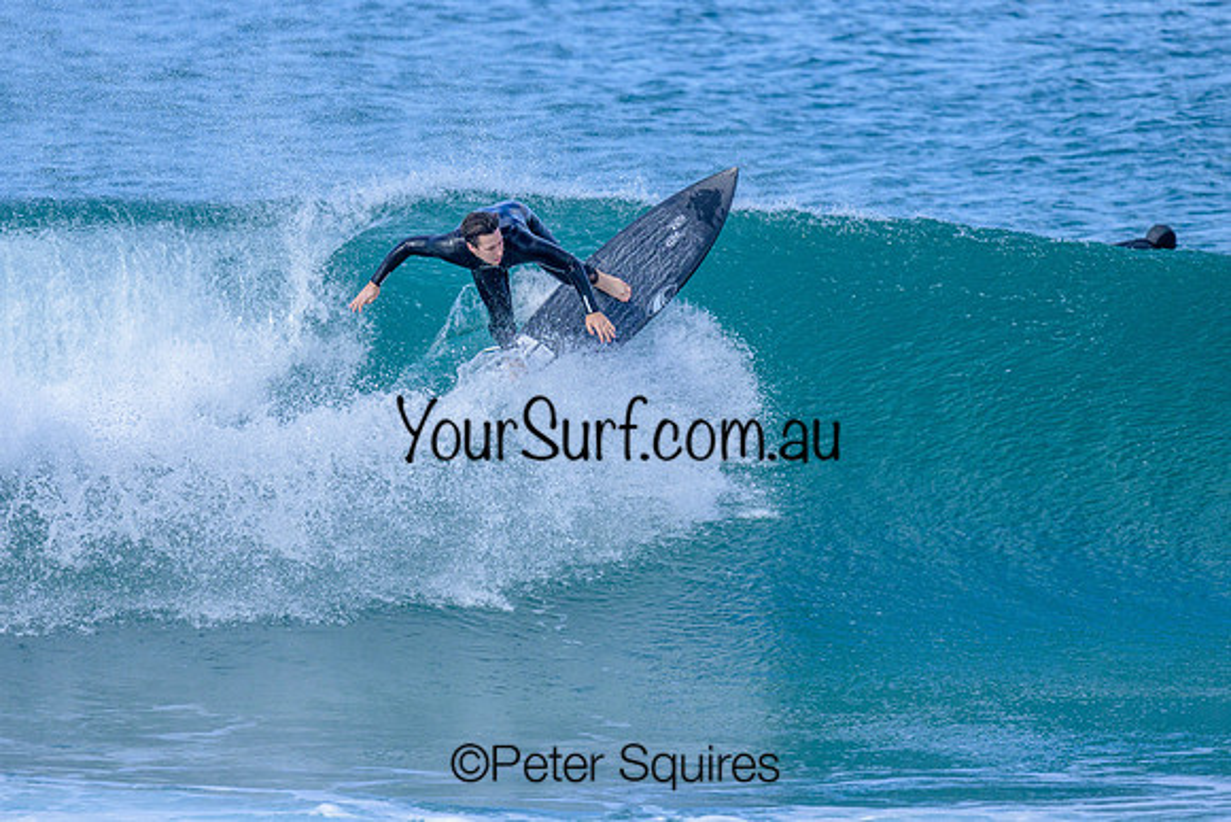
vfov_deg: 1.3
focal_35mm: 1099
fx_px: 37601
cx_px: 385
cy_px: 365
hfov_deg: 1.9
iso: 500
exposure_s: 1/2000
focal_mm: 800
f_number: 6.3
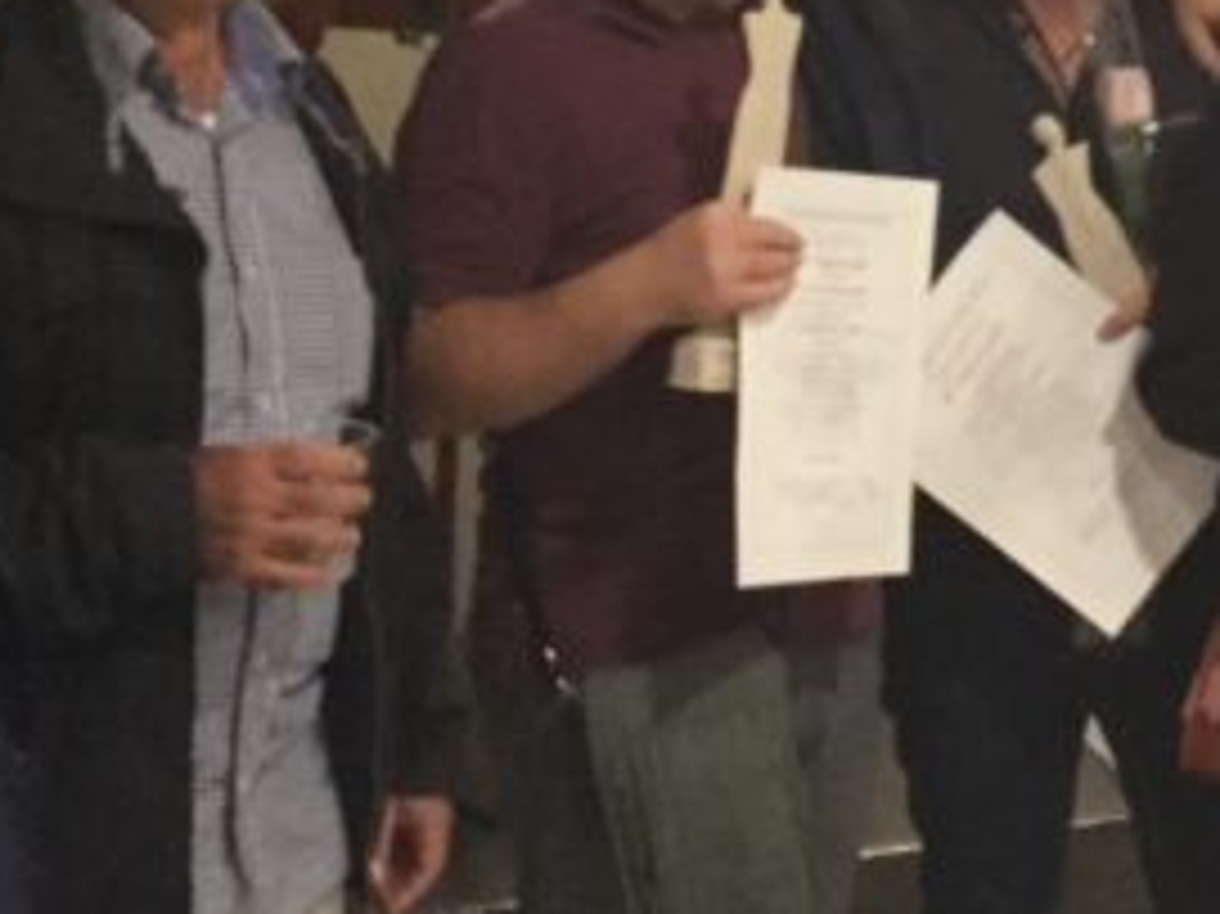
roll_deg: +0.2
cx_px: 1161
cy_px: 50
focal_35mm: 88
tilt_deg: -6.4
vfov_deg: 16.5
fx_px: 3100
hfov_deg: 21.6
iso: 250
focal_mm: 3.3
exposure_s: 1/17
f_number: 2.4
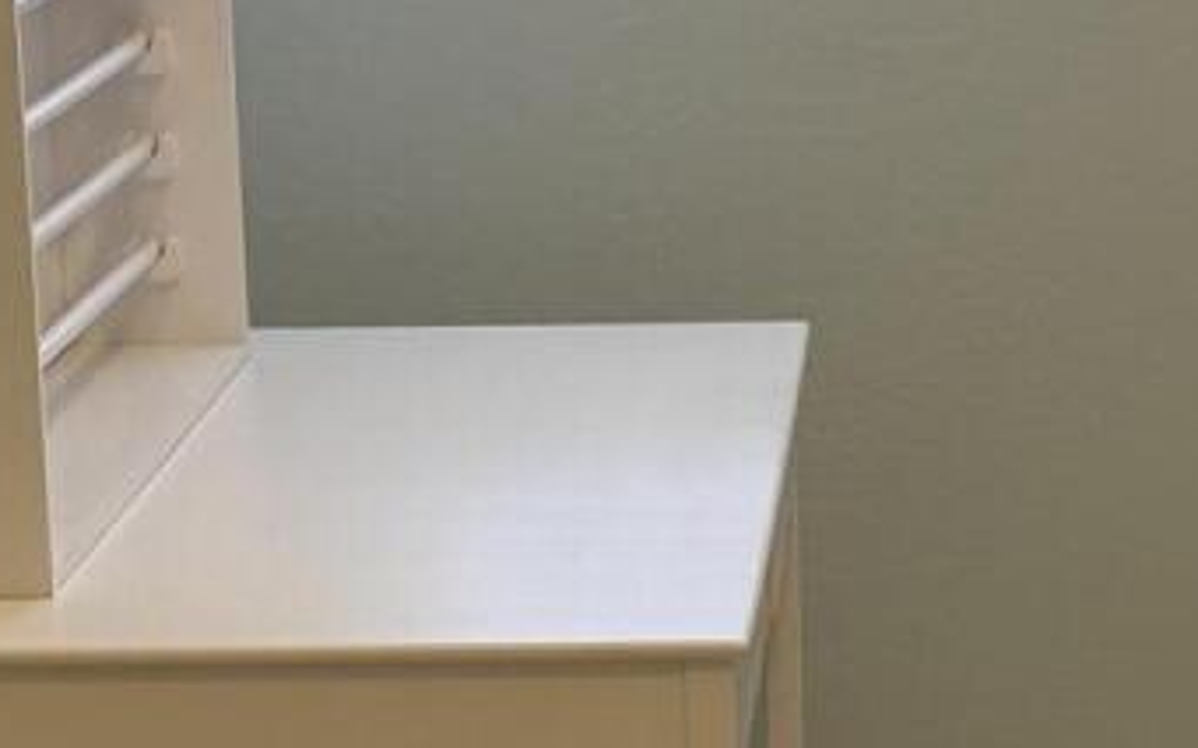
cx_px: 790
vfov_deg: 8.7
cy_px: 917
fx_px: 4864
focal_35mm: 149
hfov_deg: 14.0
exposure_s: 1/60
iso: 160
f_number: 1.78
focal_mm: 6.76
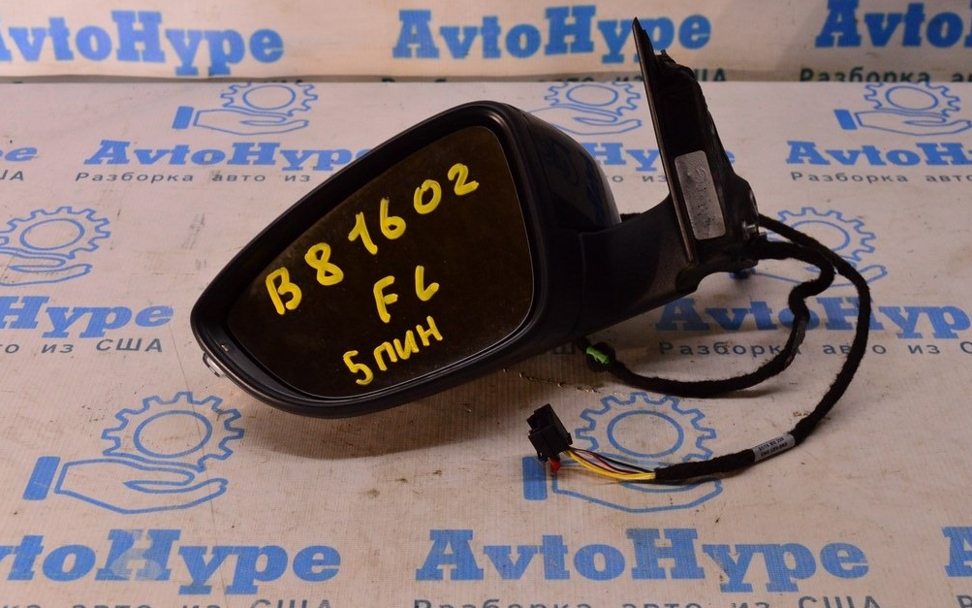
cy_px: 312
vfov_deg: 24.4
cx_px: 487
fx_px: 1404
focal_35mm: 53
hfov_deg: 38.2
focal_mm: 34
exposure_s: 1/250
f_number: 8
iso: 1600
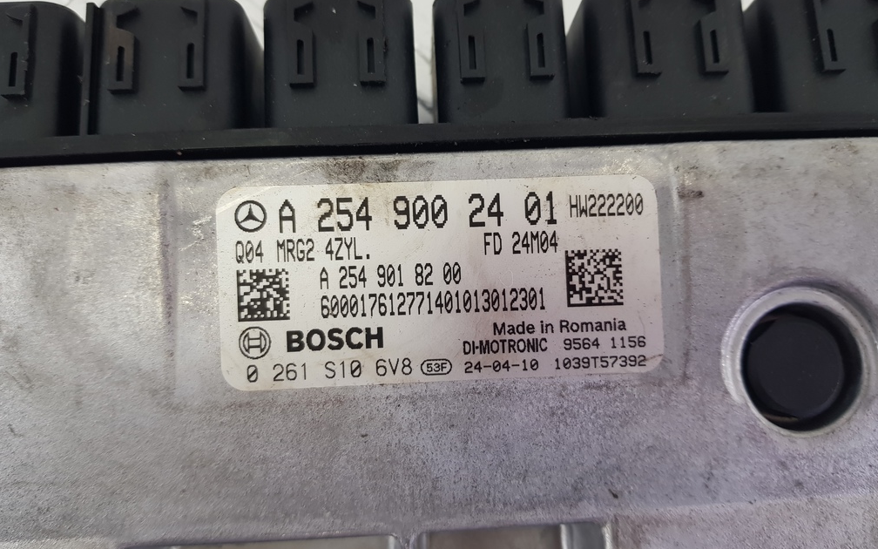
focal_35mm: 28
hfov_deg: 66.5
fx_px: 670
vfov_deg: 44.5
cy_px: 261
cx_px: 445
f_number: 1.7
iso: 64
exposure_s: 1/100
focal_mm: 4.2
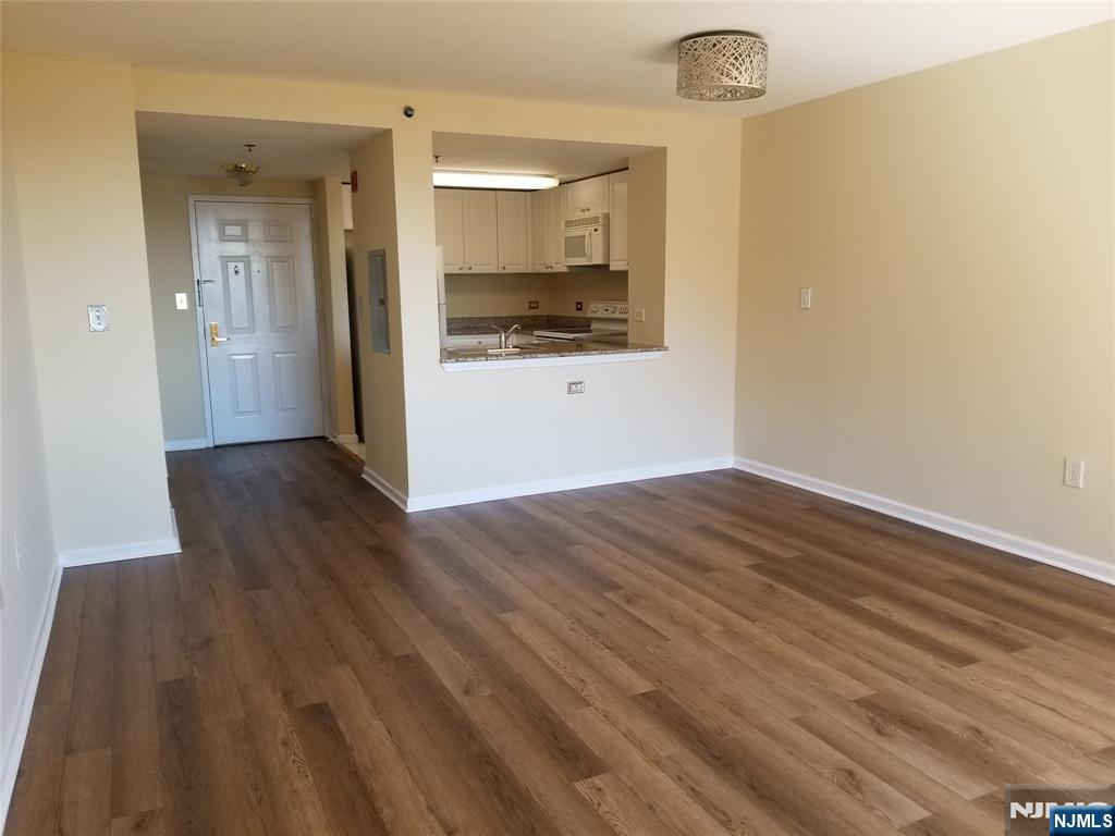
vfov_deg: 53.1
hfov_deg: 67.3
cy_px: 418
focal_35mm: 26
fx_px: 837
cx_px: 558
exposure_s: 1/120
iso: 80
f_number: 1.7
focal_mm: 4.3
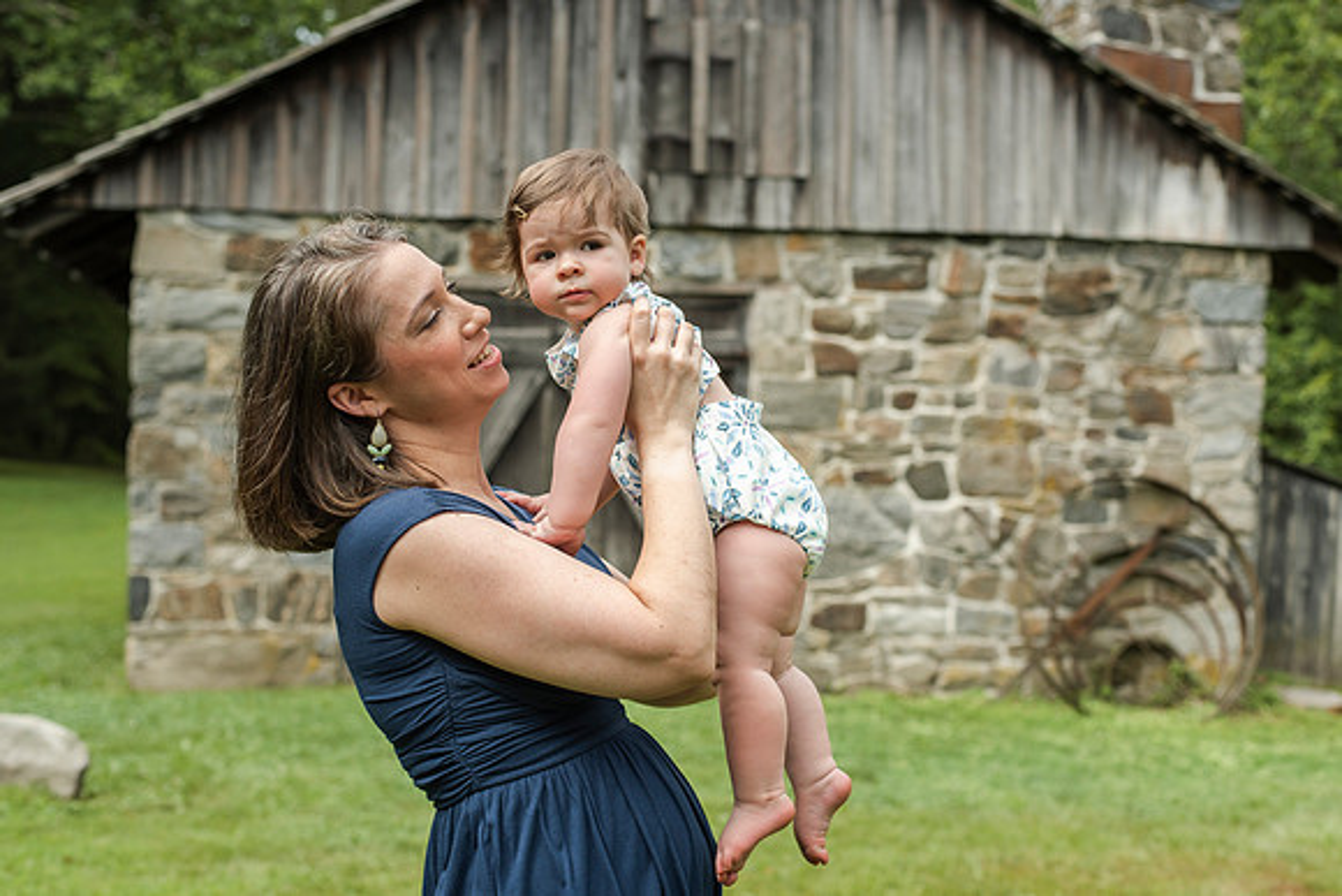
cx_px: 707
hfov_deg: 37.4
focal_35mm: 53
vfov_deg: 25.5
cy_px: 447
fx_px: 1981
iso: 400
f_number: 4
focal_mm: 50
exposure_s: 1/2500
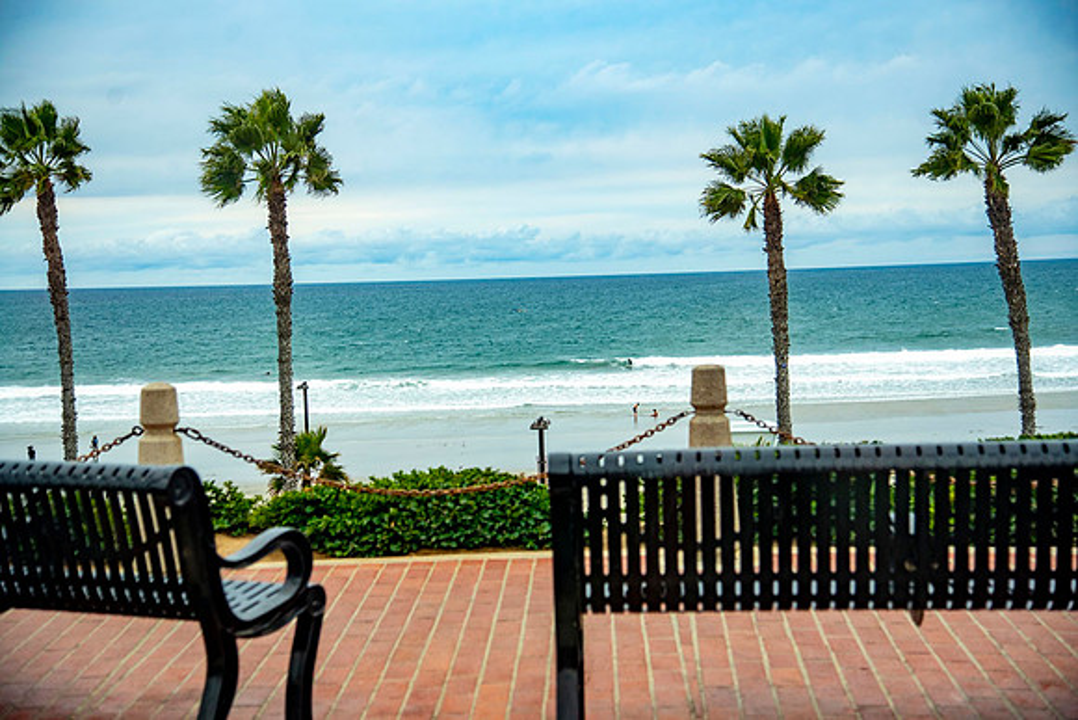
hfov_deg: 34.5
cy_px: 360
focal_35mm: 58
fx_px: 1737
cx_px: 539
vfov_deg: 23.4
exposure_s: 1/1250
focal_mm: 58
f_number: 4
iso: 400
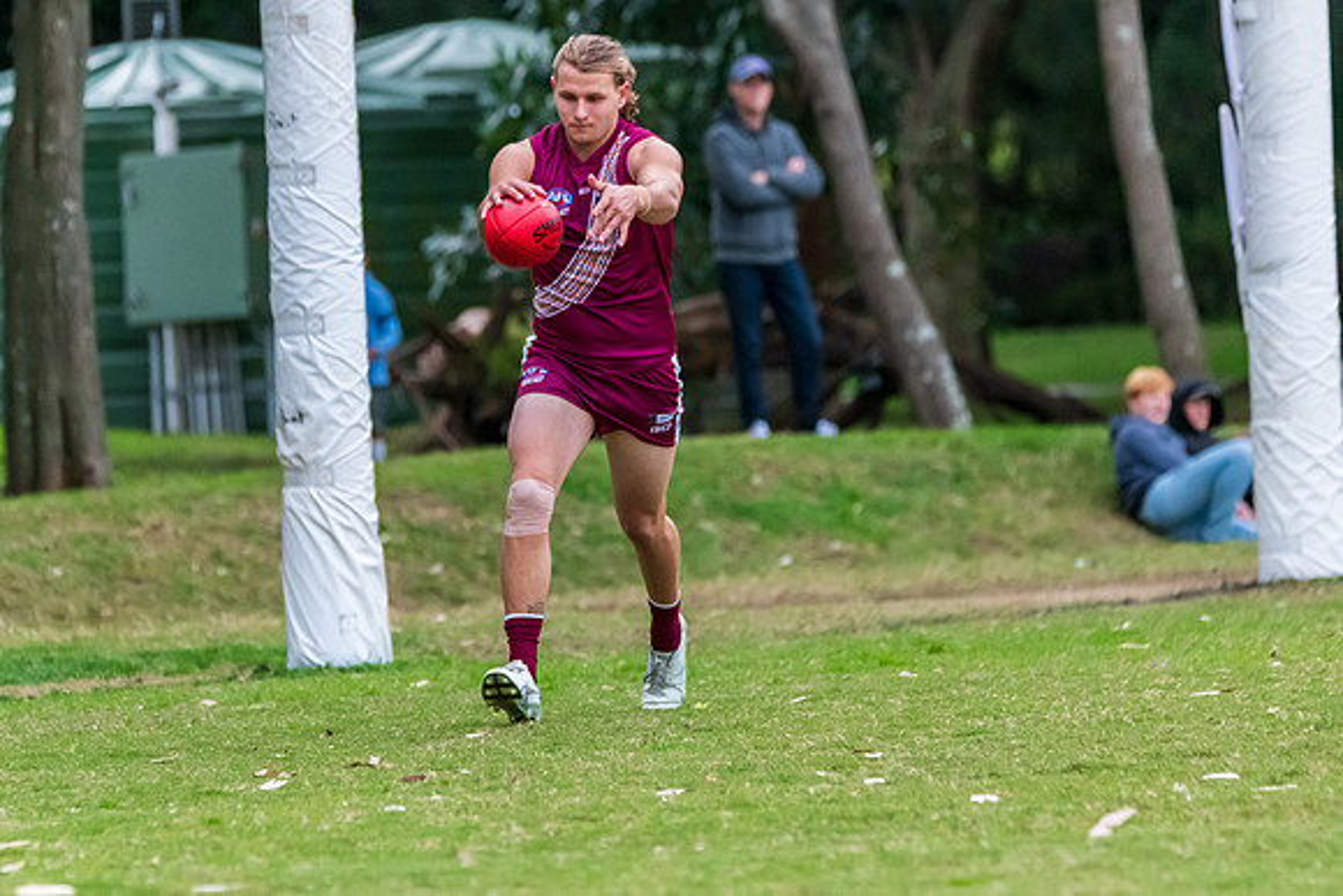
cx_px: 528
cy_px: 544
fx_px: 13586
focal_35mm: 364
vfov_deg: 3.8
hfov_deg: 5.7
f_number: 5.6
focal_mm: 300
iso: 3200
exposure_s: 1/1250
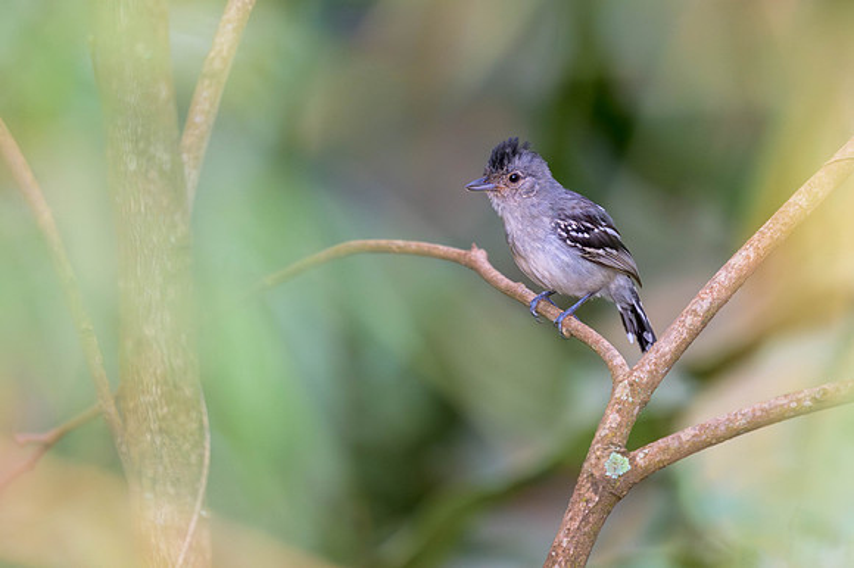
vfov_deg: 1.2
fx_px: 27478
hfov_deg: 1.8
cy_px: 251
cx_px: 462
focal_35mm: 1159
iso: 2200
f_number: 4
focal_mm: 560
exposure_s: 1/640
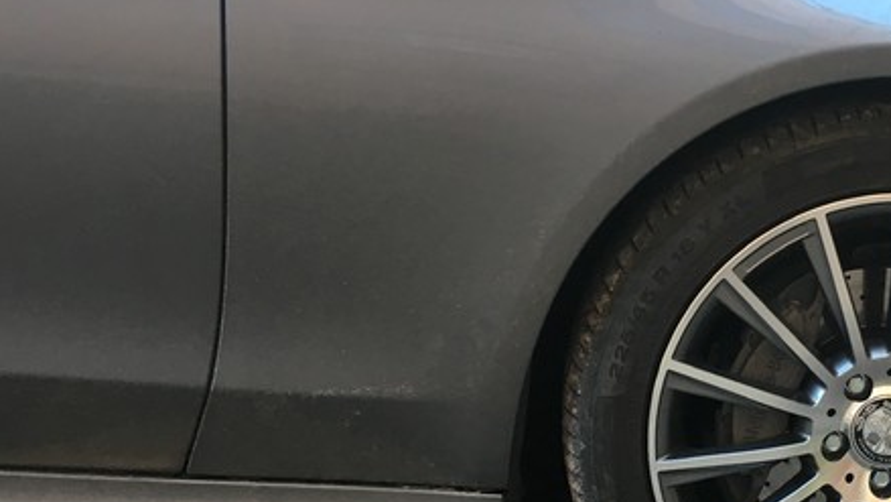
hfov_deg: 30.5
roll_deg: -2.5
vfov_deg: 17.9
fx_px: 1583
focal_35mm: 67
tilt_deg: -13.1
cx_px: 745
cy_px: 360
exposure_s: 1/33
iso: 40
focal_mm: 4.15
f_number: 2.2
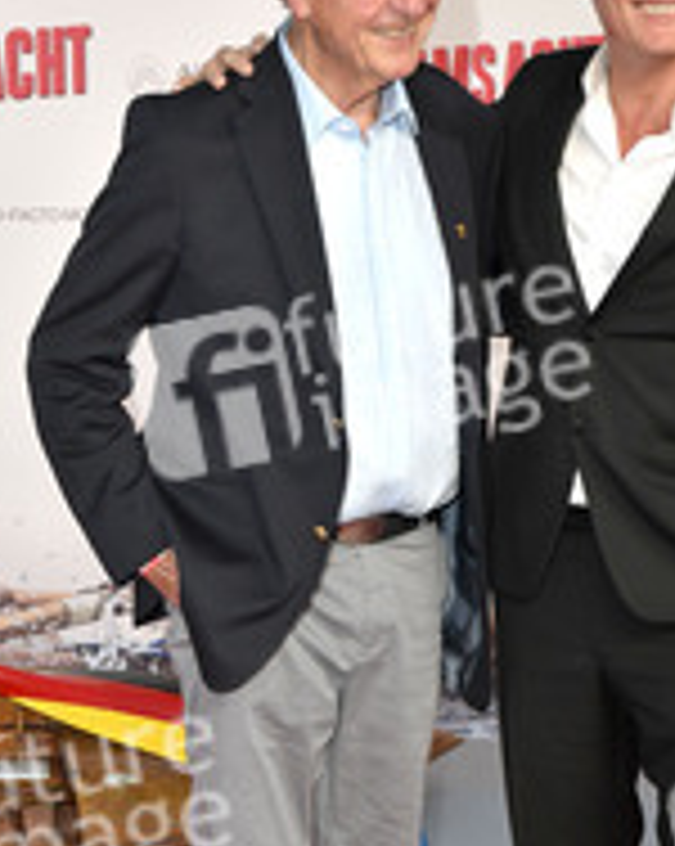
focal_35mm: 84
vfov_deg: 22.6
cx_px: 490
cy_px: 598
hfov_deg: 18.2
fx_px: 2101
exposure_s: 1/160
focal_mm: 42
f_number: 7.1
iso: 1600
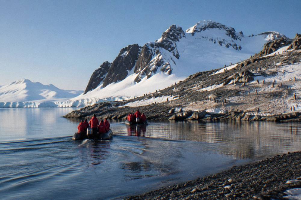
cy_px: 100
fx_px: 309
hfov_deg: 51.9
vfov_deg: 35.9
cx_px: 150
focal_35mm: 37
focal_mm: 37
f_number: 4
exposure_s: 1/800
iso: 320
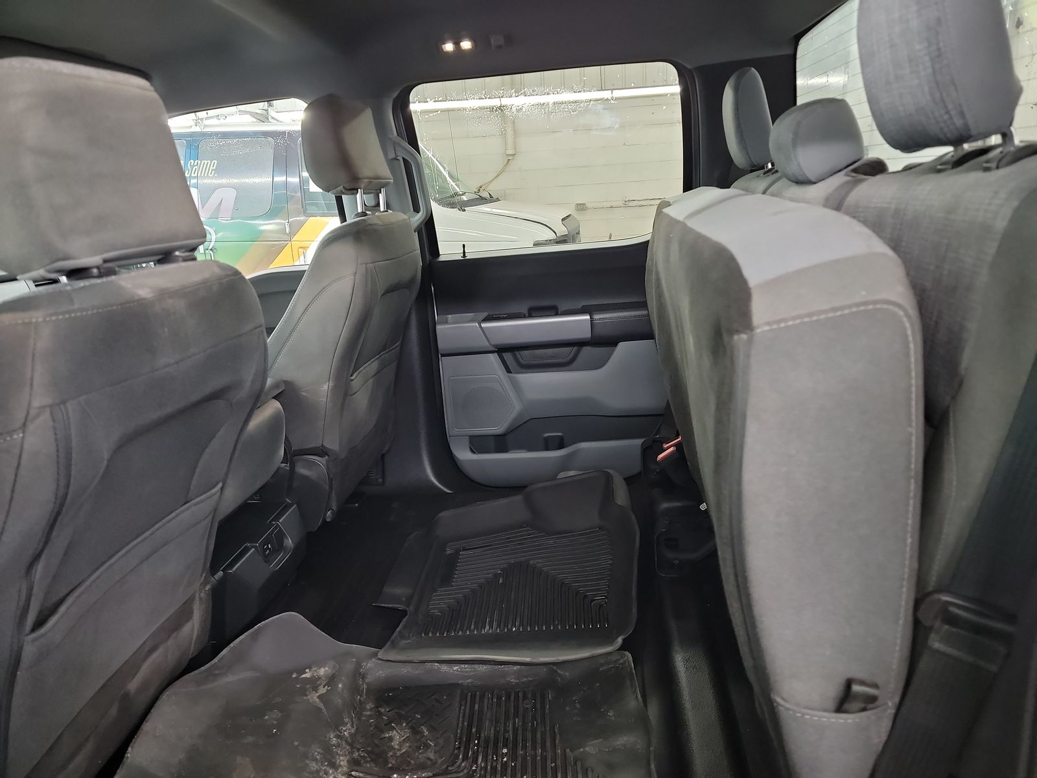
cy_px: 389
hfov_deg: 71.6
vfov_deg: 56.8
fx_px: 719
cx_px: 518
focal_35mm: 24
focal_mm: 6.7
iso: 795
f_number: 1.8
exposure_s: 1/59
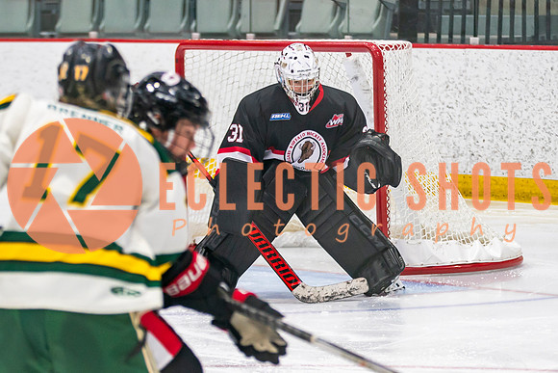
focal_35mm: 219
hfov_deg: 9.4
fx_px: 3399
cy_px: 212
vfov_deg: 6.3
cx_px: 313
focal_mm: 115
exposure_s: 1/640
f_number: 2.8
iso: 1250
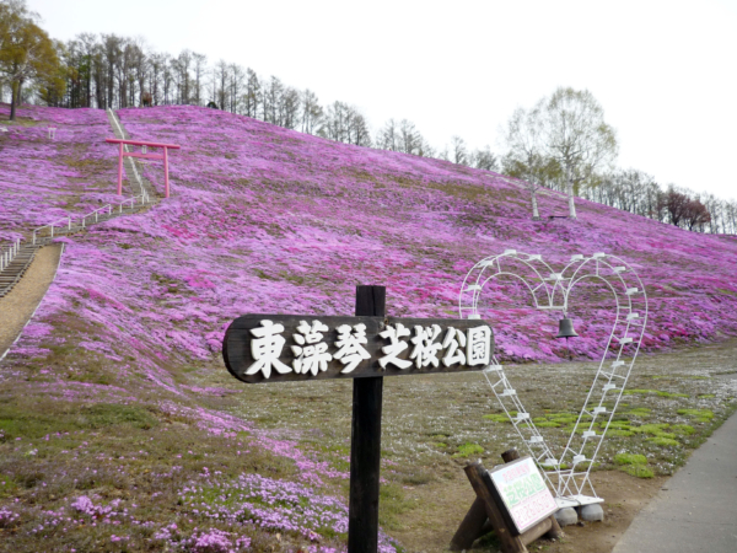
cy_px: 276
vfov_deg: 42.9
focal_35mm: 33
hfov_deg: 55.4
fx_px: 703
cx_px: 368
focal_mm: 5.5
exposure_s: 1/640
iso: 100
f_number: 2.8
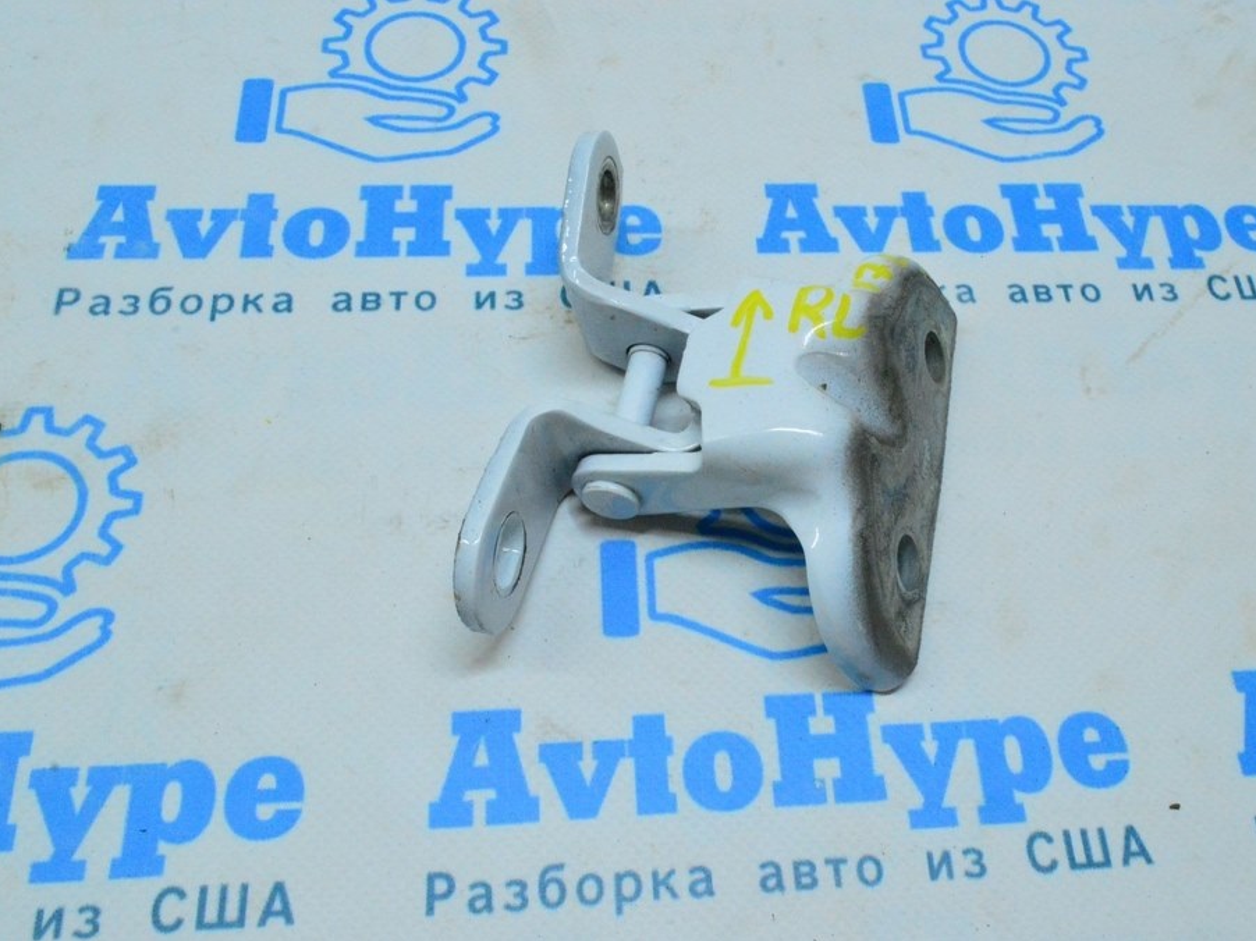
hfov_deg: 51.3
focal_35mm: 36
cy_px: 473
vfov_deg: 39.6
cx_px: 702
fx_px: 1306
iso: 6400
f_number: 25
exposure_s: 1/50
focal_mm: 22
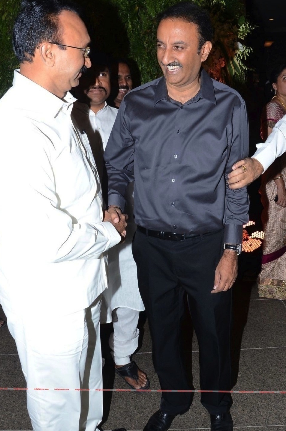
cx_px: 143
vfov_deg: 55.7
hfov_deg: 38.7
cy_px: 189
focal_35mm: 34
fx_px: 407
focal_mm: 18
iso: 500
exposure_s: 1/125
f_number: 8
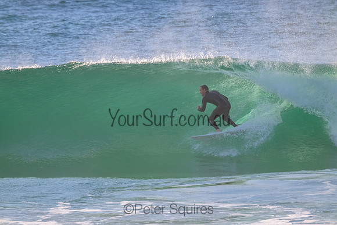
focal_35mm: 800
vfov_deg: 1.7
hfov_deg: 2.6
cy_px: 112
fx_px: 7490
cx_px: 168
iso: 1800
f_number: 11
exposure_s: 1/1600
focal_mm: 800
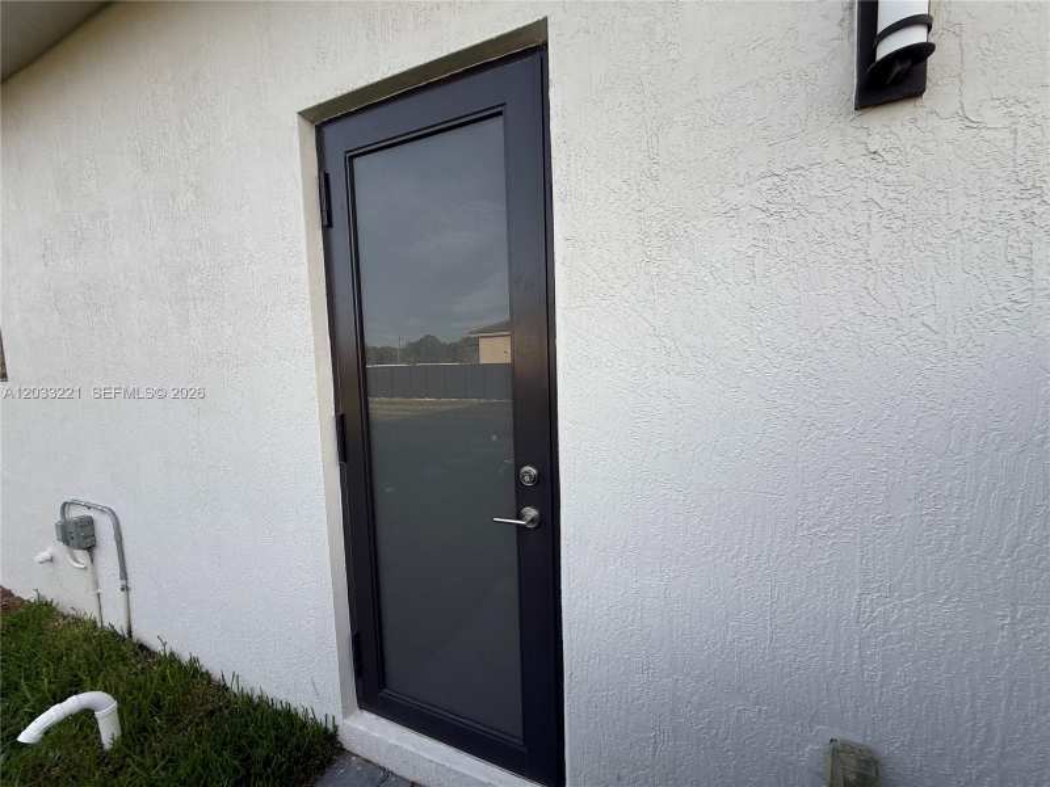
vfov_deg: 85.7
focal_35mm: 14
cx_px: 525
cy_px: 394
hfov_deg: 102.1
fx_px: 425
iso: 50
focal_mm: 2.22
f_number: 2.2
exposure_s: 1/264
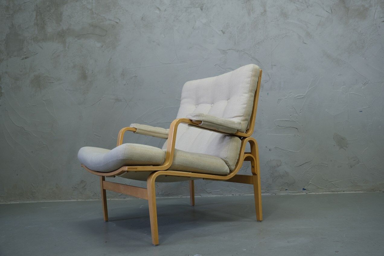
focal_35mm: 30
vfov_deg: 43.6
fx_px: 320
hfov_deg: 61.9
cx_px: 192
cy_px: 128
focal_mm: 20.2
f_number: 4
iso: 640
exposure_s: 1/28
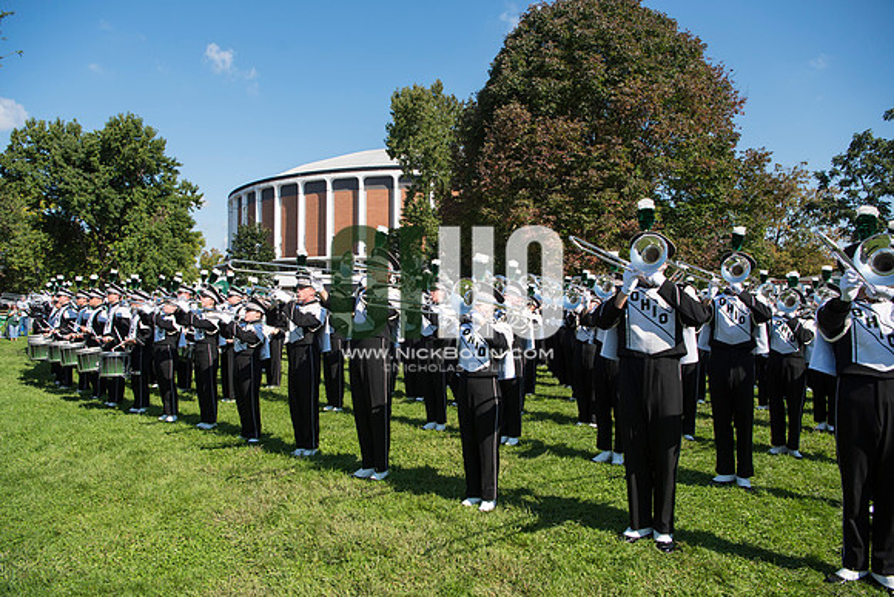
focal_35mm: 24
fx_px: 596
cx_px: 447
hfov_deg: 73.7
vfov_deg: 53.2
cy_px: 298
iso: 200
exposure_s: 1/1250
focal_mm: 24
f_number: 5.6
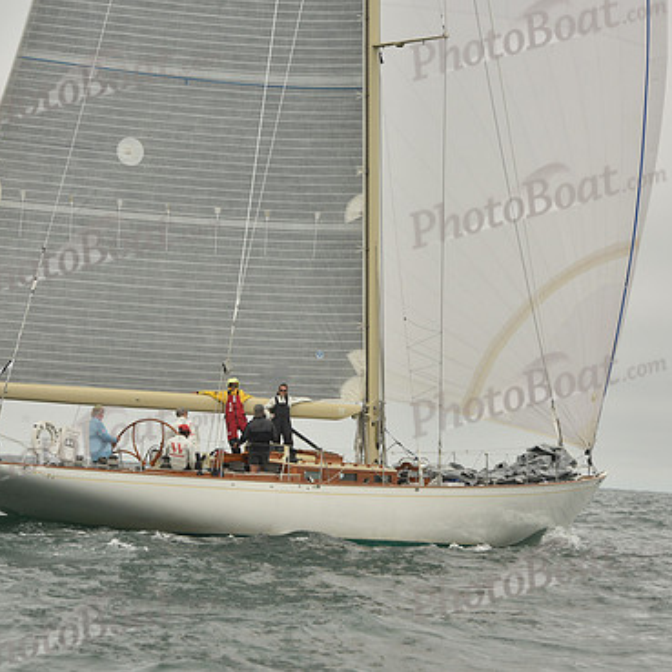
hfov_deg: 8.5
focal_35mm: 207
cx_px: 317
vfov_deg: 8.5
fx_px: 4546
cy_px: 321
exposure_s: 1/800
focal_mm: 155
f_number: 10
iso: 320
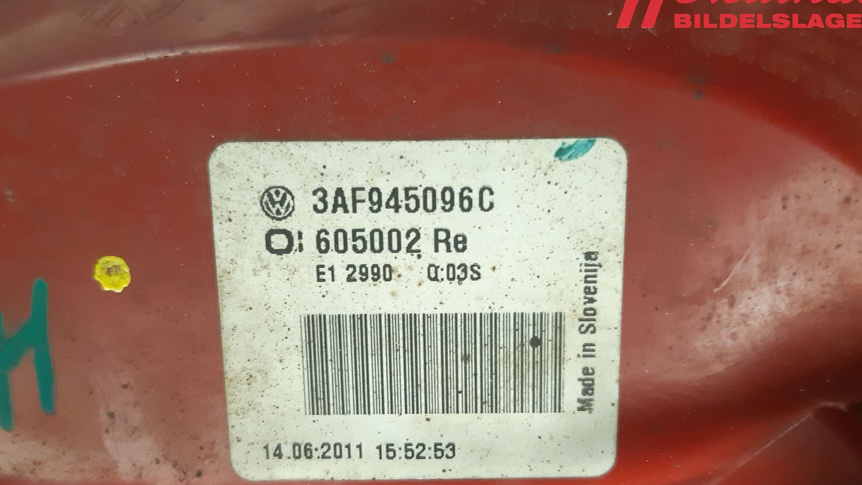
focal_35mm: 29
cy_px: 286
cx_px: 440
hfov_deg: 66.1
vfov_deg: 40.0
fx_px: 663
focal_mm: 3.93
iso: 400
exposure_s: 1/25
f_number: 1.7
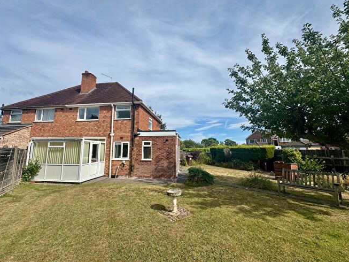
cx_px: 167
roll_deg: -1.4
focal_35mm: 15
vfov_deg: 81.7
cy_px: 127
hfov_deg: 98.1
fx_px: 151
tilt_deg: +9.5
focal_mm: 2.22
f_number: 2.2
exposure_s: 1/2770
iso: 50
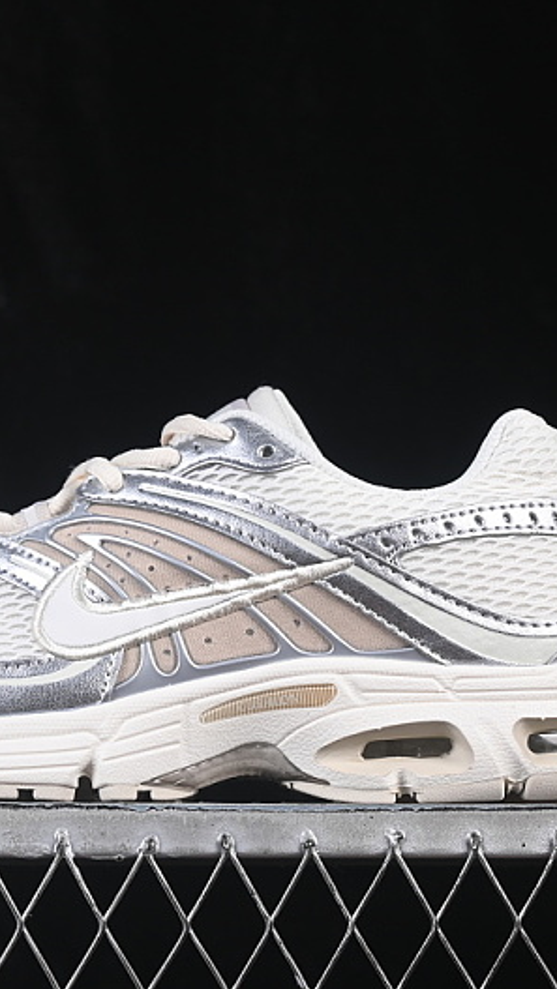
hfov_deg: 10.2
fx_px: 3125
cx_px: 161
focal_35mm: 119
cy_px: 492
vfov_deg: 18.0
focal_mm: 50
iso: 160
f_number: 8
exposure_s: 1/80
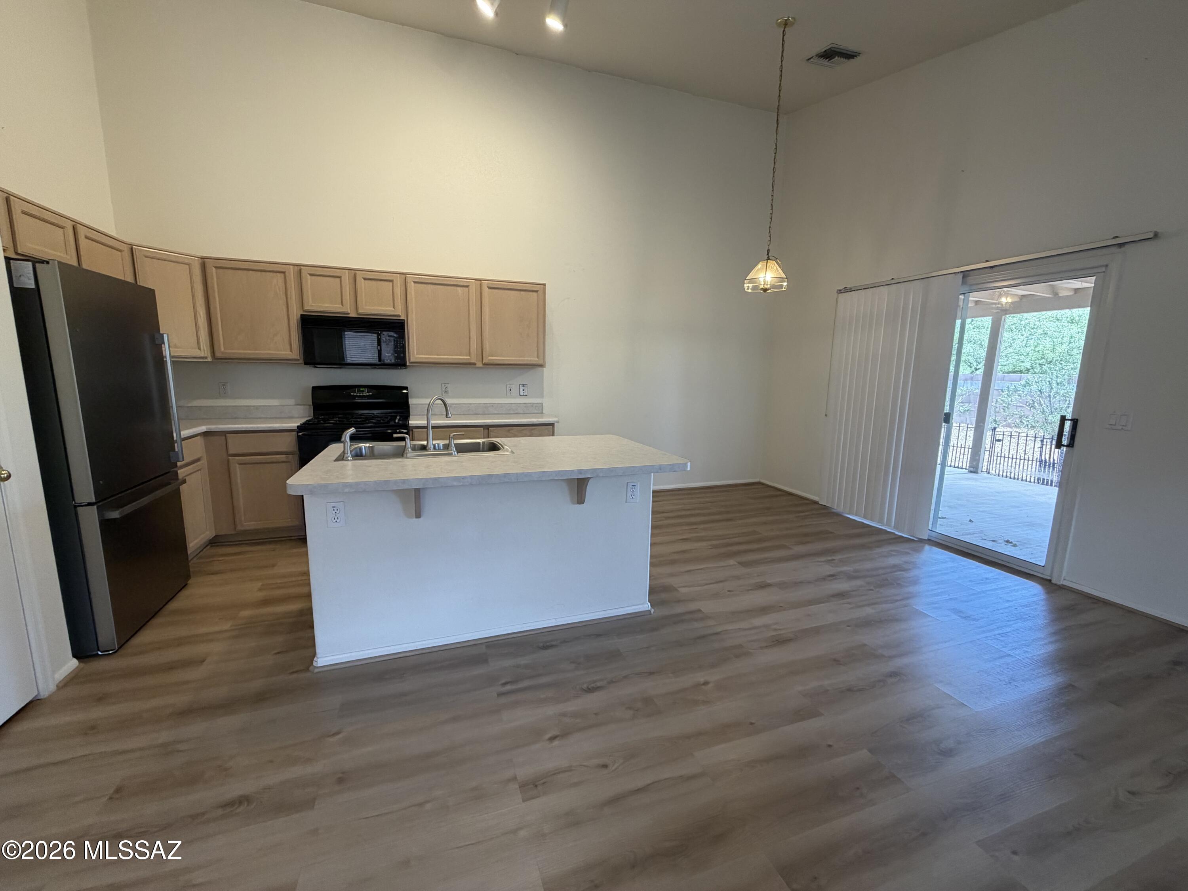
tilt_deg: -10.4
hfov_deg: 102.1
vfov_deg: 85.7
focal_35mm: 14
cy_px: 446
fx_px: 480
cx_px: 594
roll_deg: -0.4
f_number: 2.2
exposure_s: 1/120
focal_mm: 2.22
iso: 200
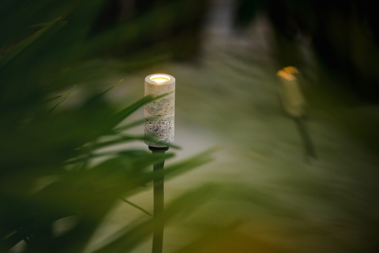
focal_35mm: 145
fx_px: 1527
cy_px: 126
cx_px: 190
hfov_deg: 14.2
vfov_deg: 9.5
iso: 500
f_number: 2.8
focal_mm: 145
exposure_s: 1/200
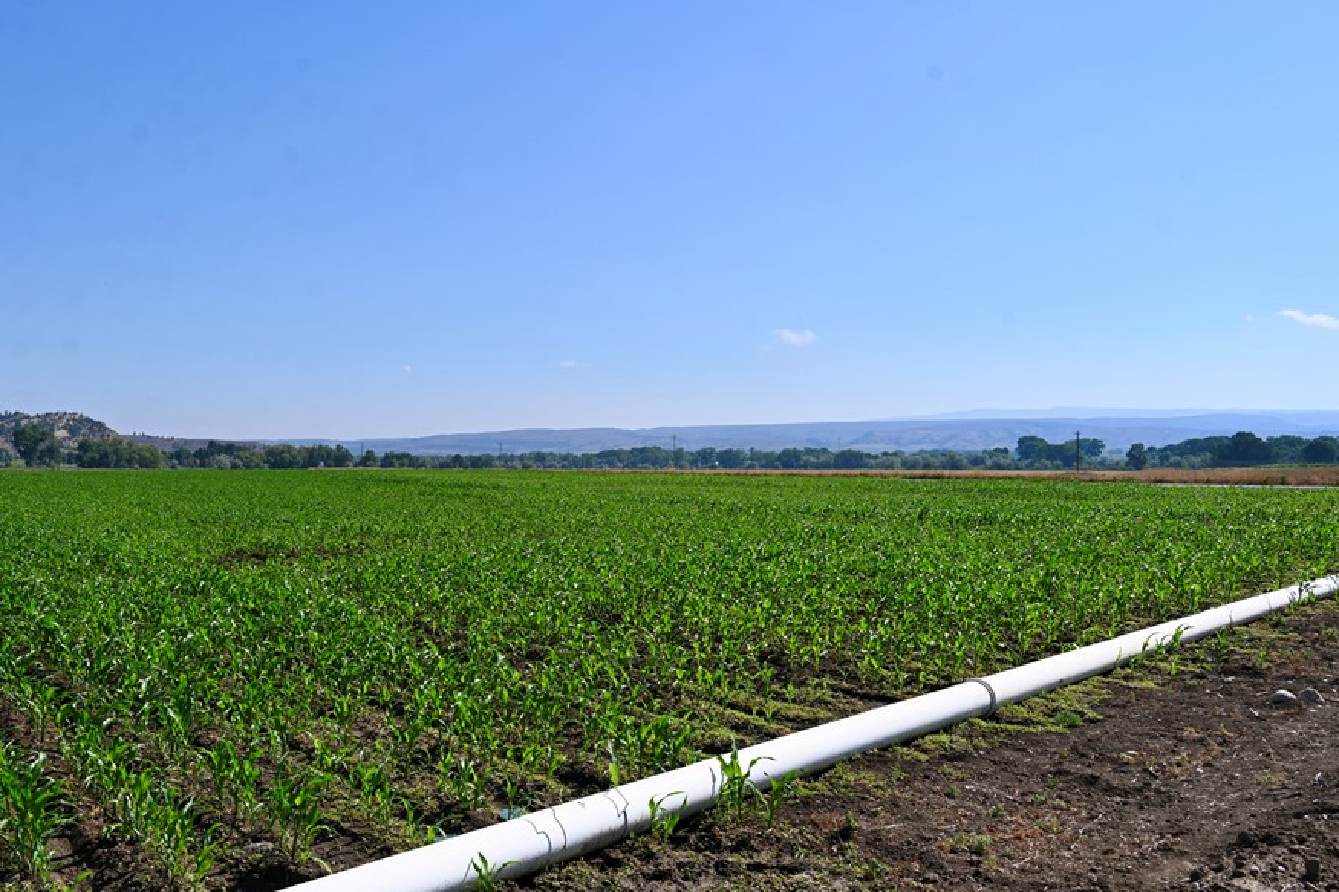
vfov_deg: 36.9
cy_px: 453
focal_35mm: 36
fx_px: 1339
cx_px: 522
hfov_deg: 52.7
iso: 100
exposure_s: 1/500
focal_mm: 29
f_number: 8
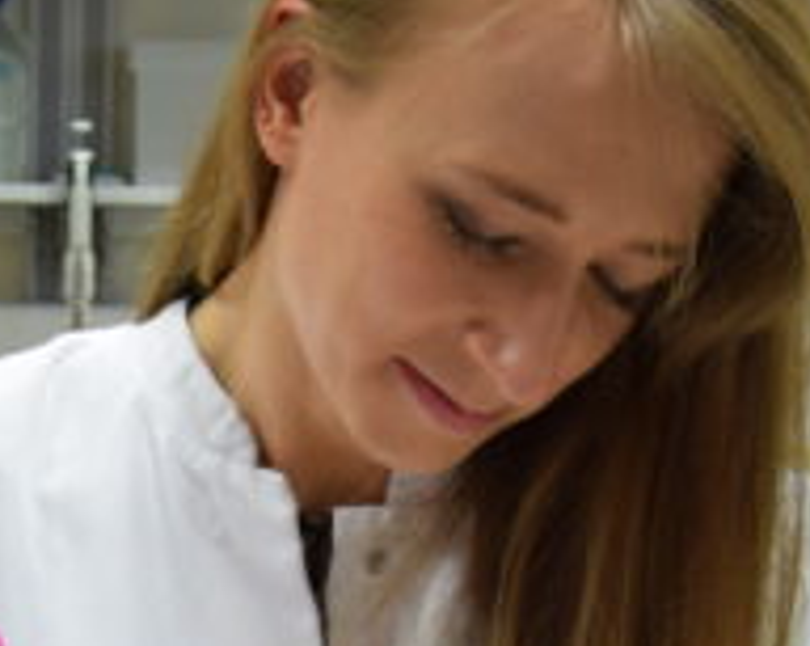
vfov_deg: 11.9
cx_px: 114
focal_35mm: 124
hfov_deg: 15.4
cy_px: 942
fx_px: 2968
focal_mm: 22
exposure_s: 1/60
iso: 720
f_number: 4
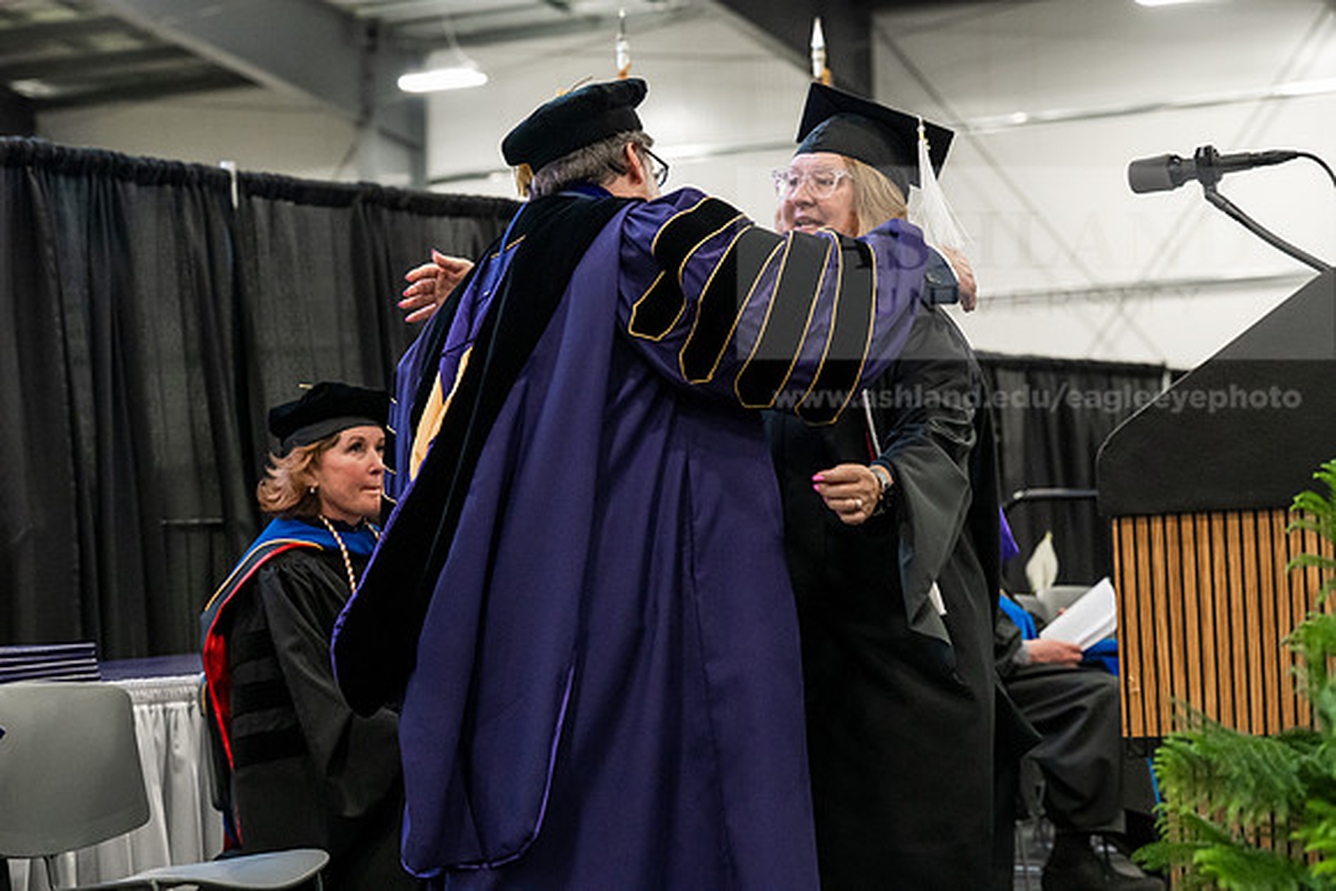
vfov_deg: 15.9
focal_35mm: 86
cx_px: 668
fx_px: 3192
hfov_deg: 23.6
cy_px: 446
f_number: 5
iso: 6400
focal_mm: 86
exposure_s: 1/250
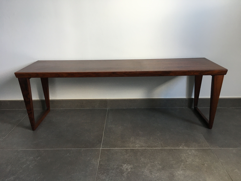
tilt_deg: -19.8
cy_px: 90
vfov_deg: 48.2
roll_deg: +0.4
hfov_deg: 61.7
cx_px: 120
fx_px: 202
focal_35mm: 29
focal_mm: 4.15
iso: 100
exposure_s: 1/33
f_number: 2.2
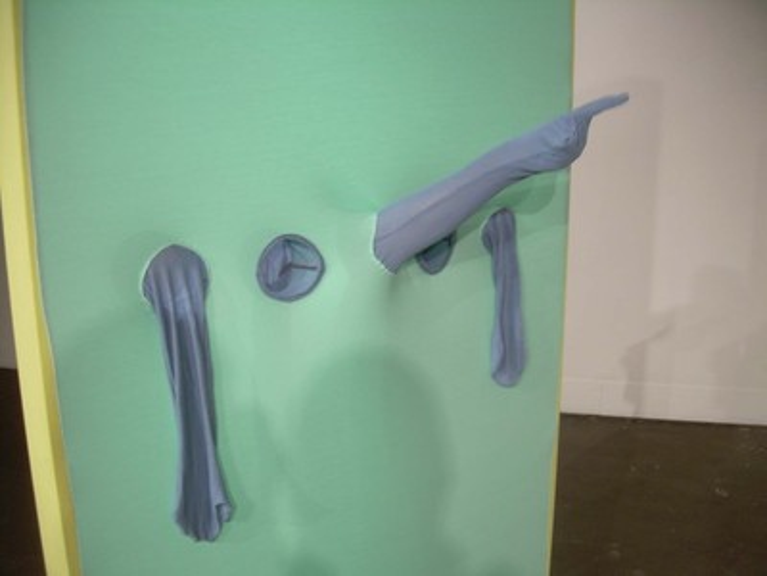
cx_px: 384
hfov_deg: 49.0
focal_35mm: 38
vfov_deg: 37.7
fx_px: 842
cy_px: 288
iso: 50
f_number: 2.8
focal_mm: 6.3
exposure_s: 1/7.3
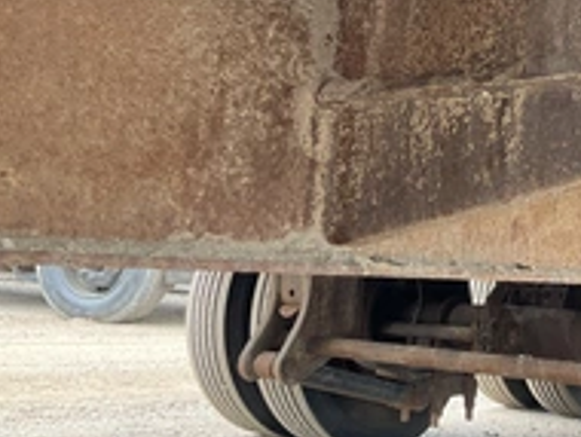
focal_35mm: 61
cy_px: 171
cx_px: 501
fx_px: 1025
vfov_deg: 24.0
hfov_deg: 30.5
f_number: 1.8
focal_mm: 3
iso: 64
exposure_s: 1/106
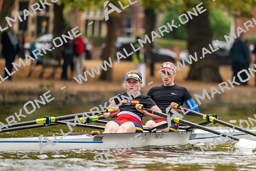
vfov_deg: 3.4
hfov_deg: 5.2
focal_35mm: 400
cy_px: 86
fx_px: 2845
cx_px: 128
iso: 3600
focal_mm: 400
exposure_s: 1/2500
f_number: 4.5
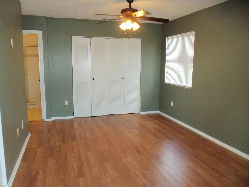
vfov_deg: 48.2
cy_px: 94
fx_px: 209
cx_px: 124
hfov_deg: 61.7
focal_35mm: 29
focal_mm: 5.2
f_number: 3.4
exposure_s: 1/30
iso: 160
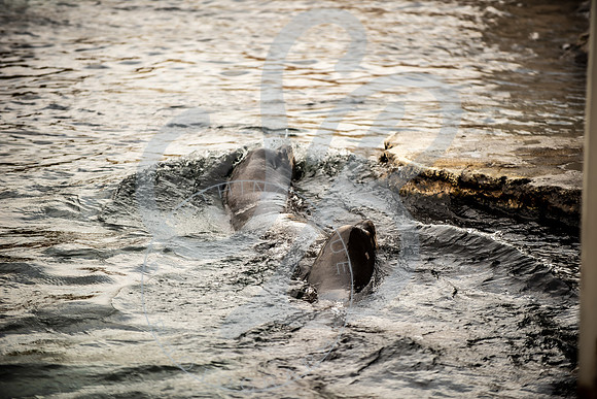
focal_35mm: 200
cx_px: 298
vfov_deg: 6.9
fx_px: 3317
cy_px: 200
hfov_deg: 10.3
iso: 100
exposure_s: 1/400
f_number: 2.8
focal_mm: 200
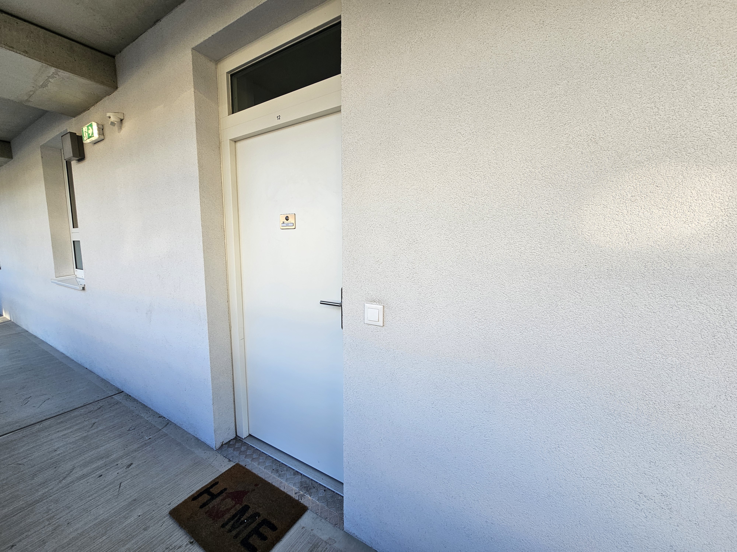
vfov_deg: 89.9
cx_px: 368
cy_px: 276
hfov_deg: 106.2
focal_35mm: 13
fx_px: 277
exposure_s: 1/212
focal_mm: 2.2
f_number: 2.2
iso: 50
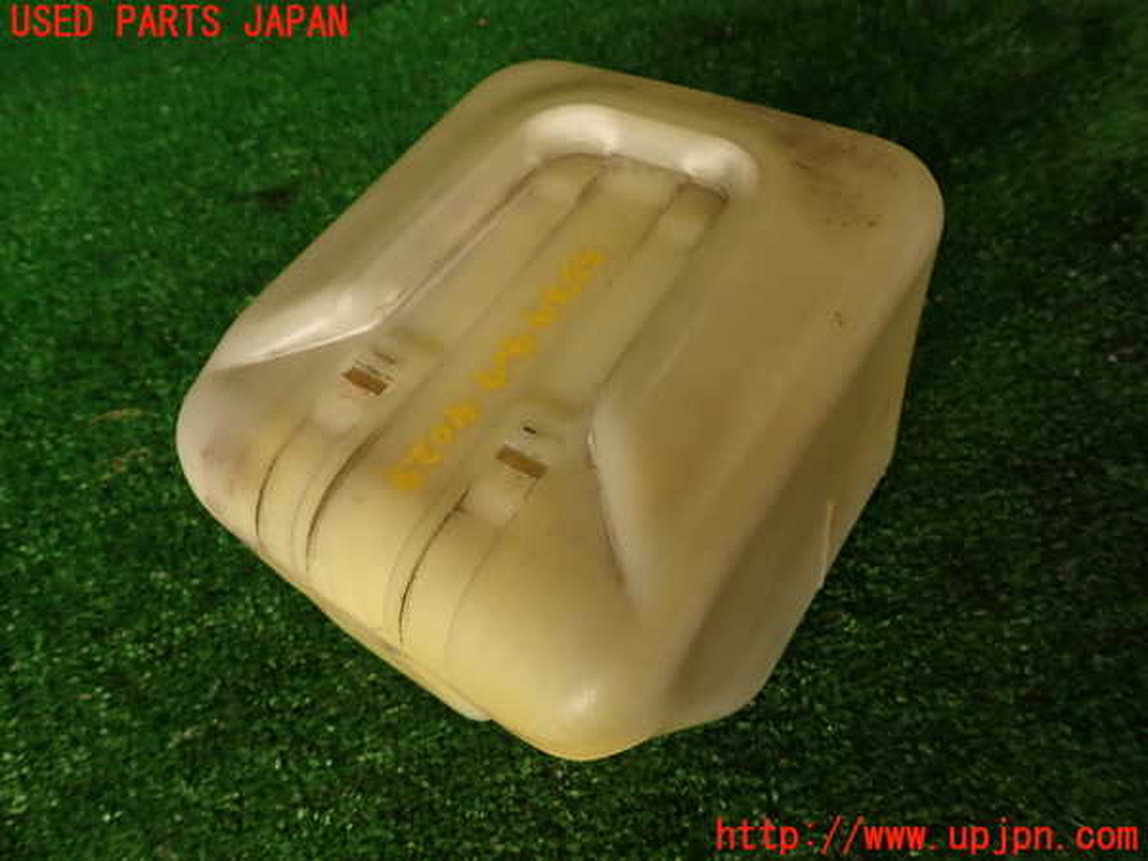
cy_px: 430
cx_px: 574
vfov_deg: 54.9
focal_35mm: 25
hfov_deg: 69.4
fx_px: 829
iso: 100
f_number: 2.8
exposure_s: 1/100
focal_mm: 4.5
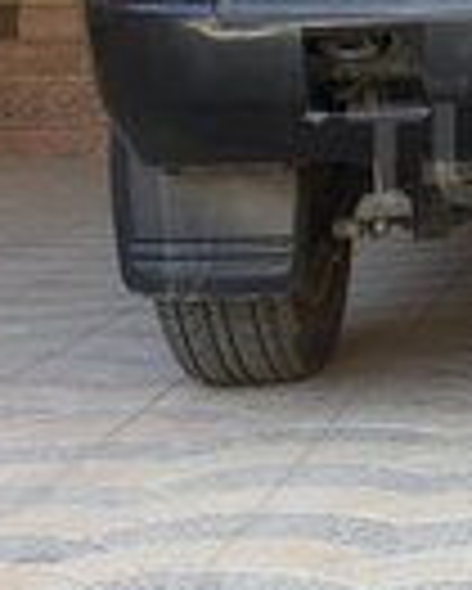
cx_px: 692
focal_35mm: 107
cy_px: 153
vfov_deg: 17.8
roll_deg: +1.3
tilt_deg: -6.7
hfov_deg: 13.6
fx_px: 1866
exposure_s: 1/100
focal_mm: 4.15
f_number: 2.2
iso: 32
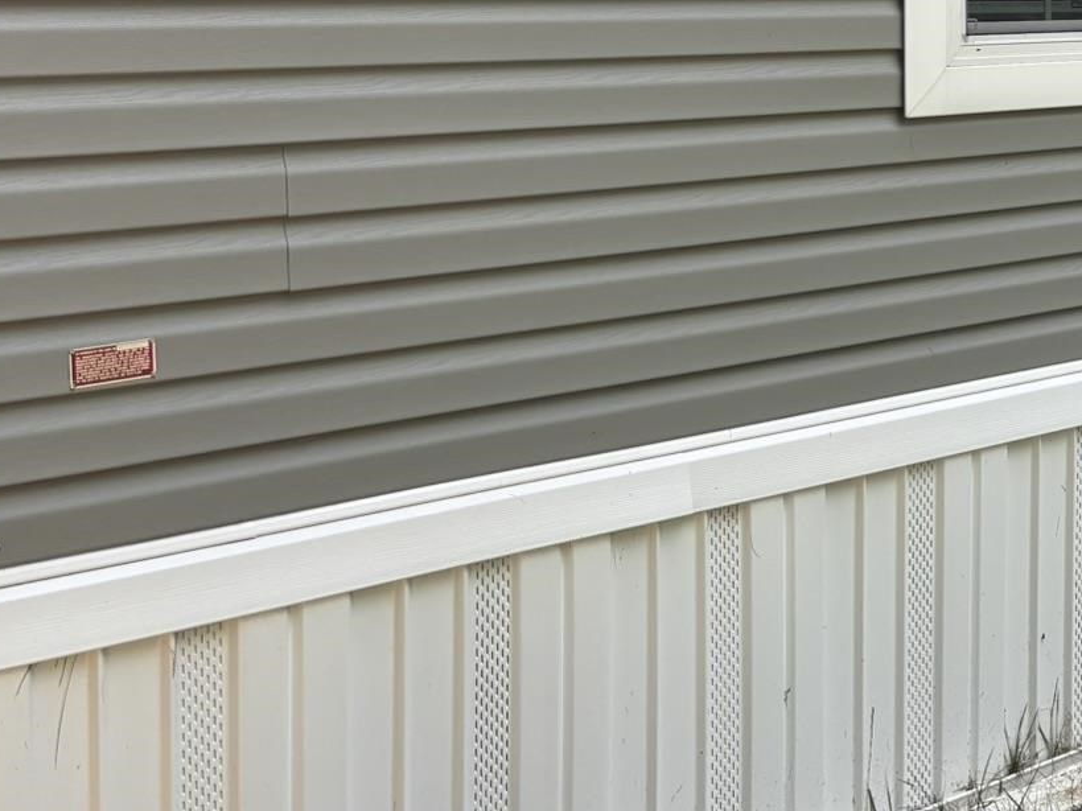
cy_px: -1
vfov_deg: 21.8
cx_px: 1252
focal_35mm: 65
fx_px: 2031
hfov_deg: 26.9
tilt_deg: -0.4
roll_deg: +0.8
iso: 50
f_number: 1.6
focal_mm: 5.96
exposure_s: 1/662
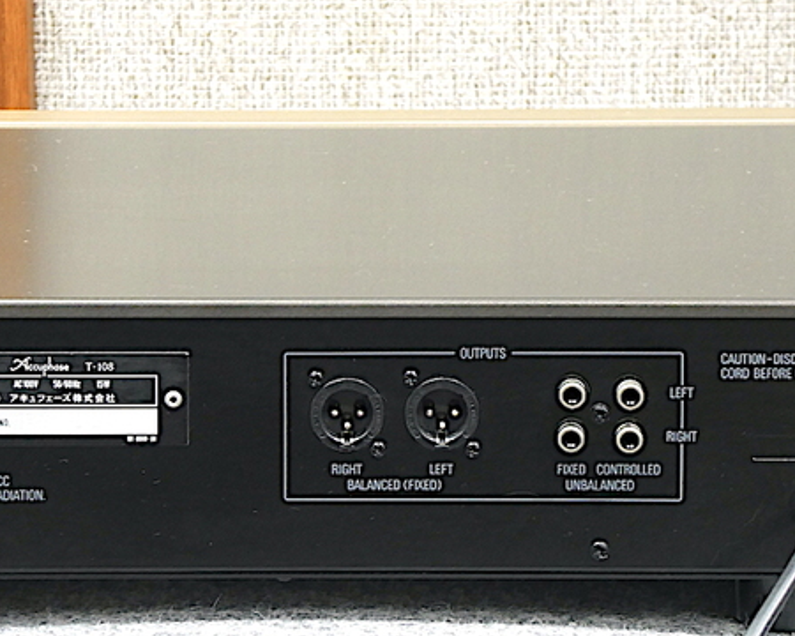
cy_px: 344
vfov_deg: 6.0
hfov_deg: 7.5
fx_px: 6070
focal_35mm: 258
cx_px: 292
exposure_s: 1/1.6
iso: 200
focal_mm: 22.3
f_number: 5.2
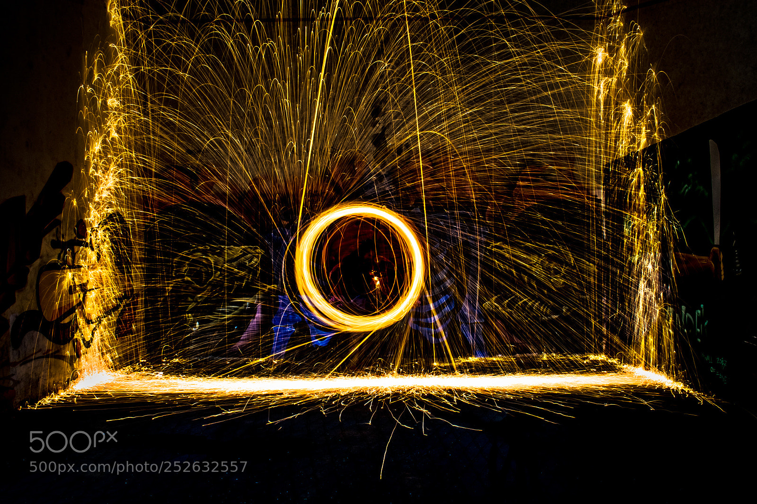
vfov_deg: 41.7
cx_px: 378
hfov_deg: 59.5
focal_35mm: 32
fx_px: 662
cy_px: 252
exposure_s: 75
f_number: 25
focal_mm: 21
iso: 100
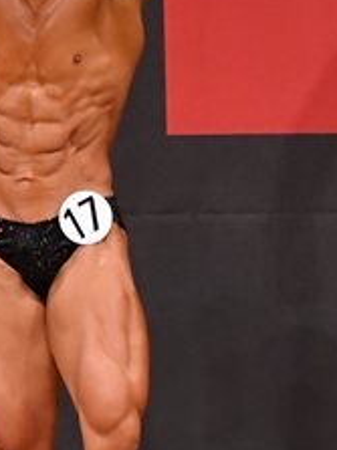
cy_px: 280
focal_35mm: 953
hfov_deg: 1.6
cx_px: 207
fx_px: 12382
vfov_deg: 2.1
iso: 7200
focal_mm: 190
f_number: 5.6
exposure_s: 1/400
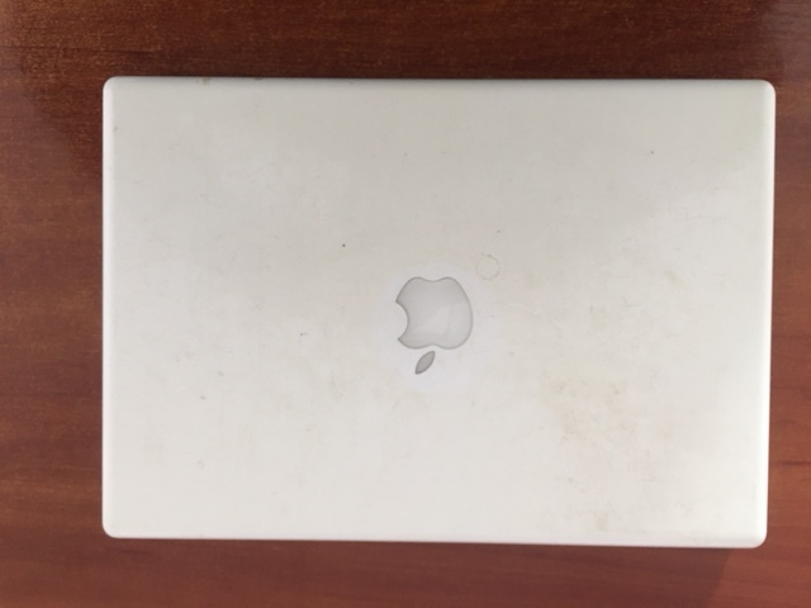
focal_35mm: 29
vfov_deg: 48.2
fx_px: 679
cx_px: 406
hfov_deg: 61.7
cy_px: 304
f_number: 2.2
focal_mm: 4.15
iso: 125
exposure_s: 1/33
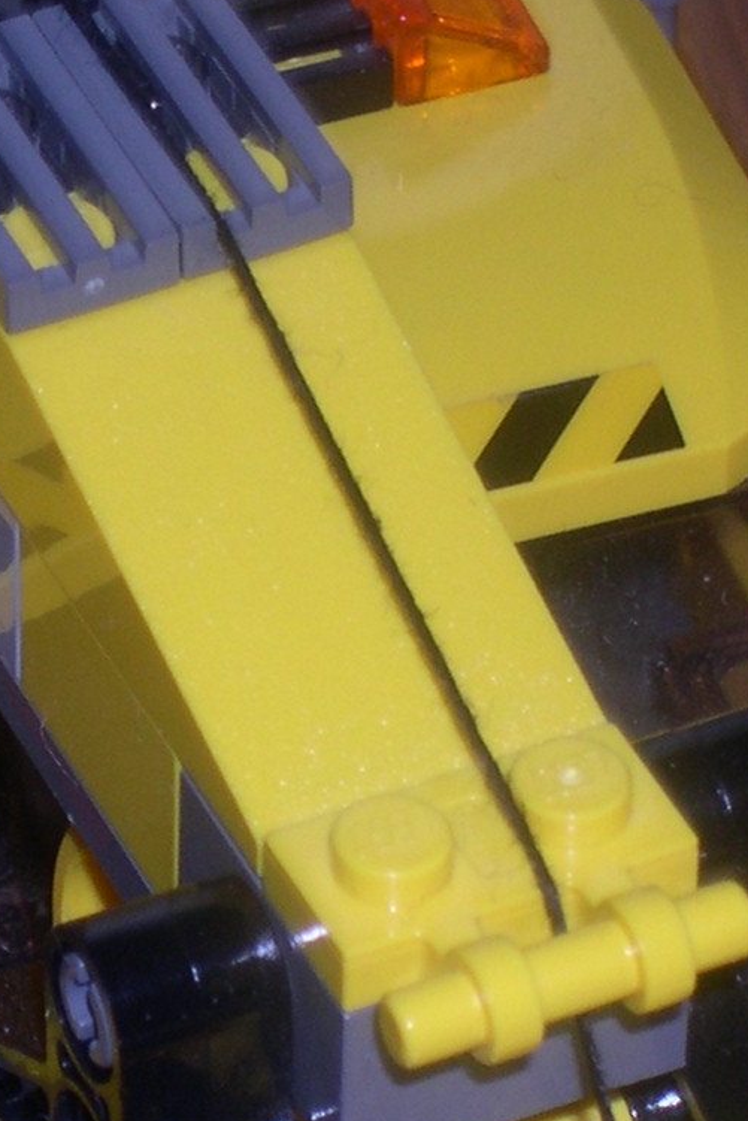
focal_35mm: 321
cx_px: -187
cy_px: 1000
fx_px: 9999
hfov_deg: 4.3
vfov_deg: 6.4
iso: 100
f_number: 13
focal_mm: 21.6
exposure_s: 1/60
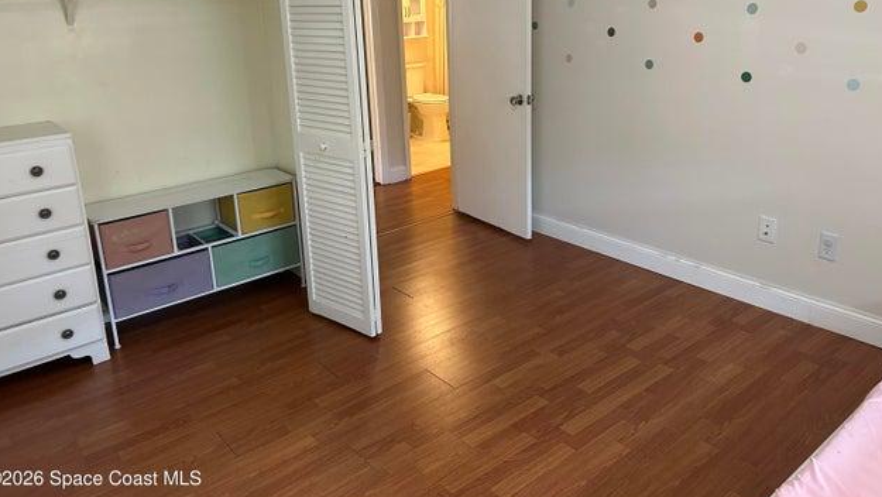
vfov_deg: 39.8
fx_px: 678
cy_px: 171
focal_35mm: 29
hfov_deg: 66.0
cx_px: 437
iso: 200
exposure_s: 1/60
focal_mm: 5.7
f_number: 1.5
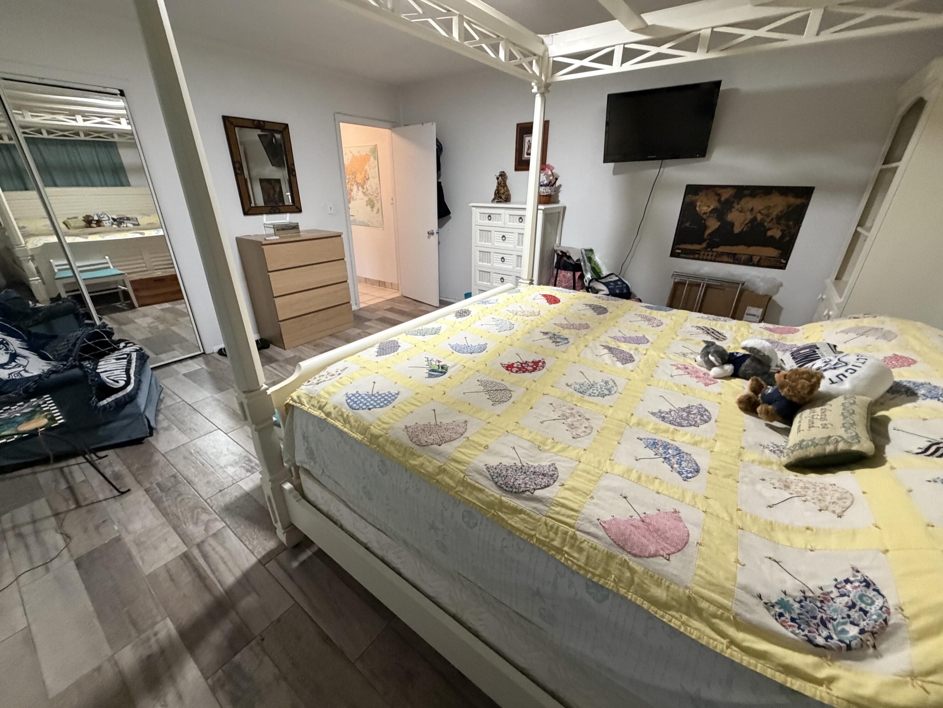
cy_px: 354
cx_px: 472
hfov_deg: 102.1
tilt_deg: -23.9
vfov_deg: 85.7
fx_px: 381
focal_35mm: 14
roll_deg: -0.2
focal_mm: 2.22
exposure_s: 1/60
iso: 500
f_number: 2.2
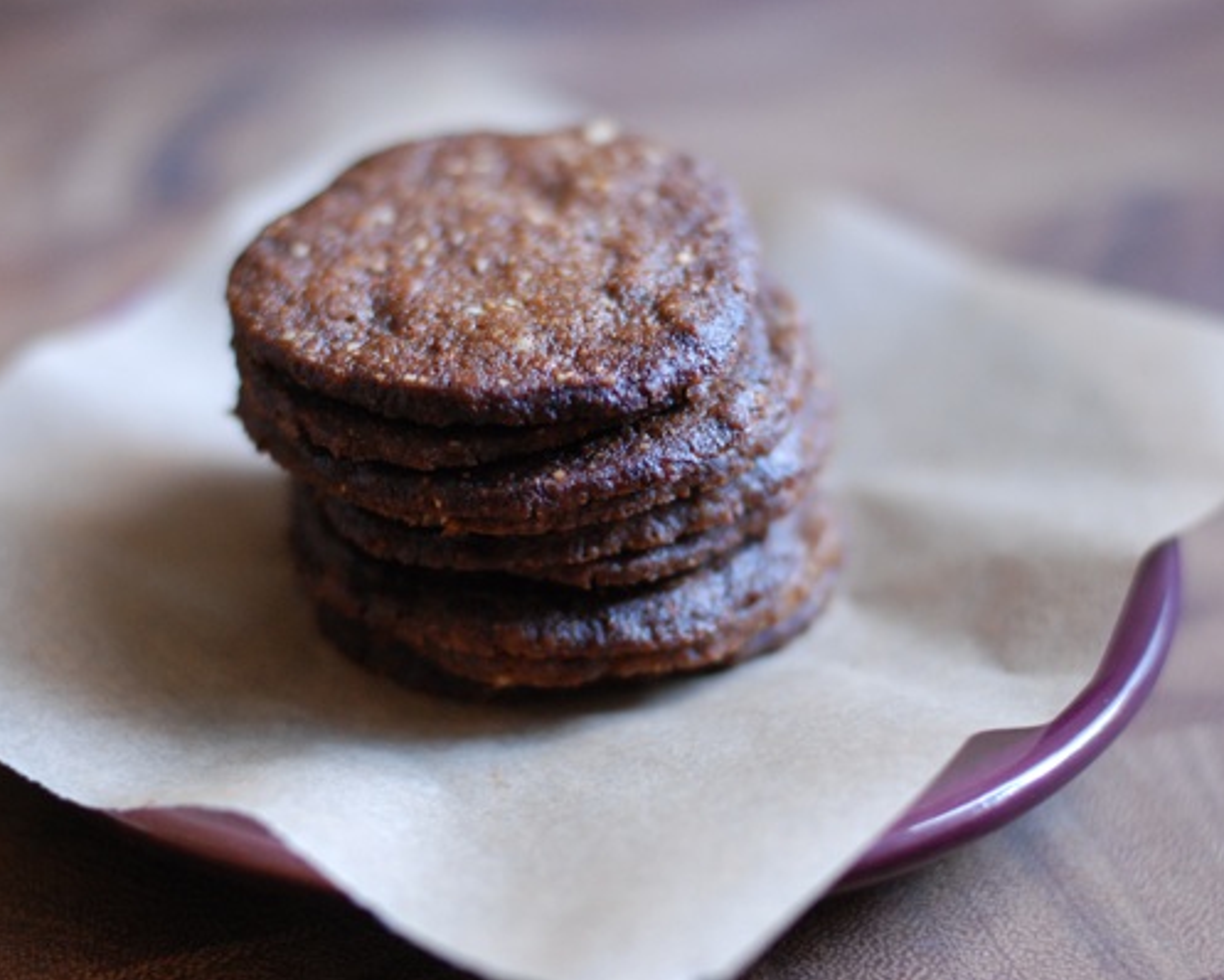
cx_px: 571
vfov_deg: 18.1
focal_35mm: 85
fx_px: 3080
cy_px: 489
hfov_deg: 22.5
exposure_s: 1/25
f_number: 2.2
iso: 800
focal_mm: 50
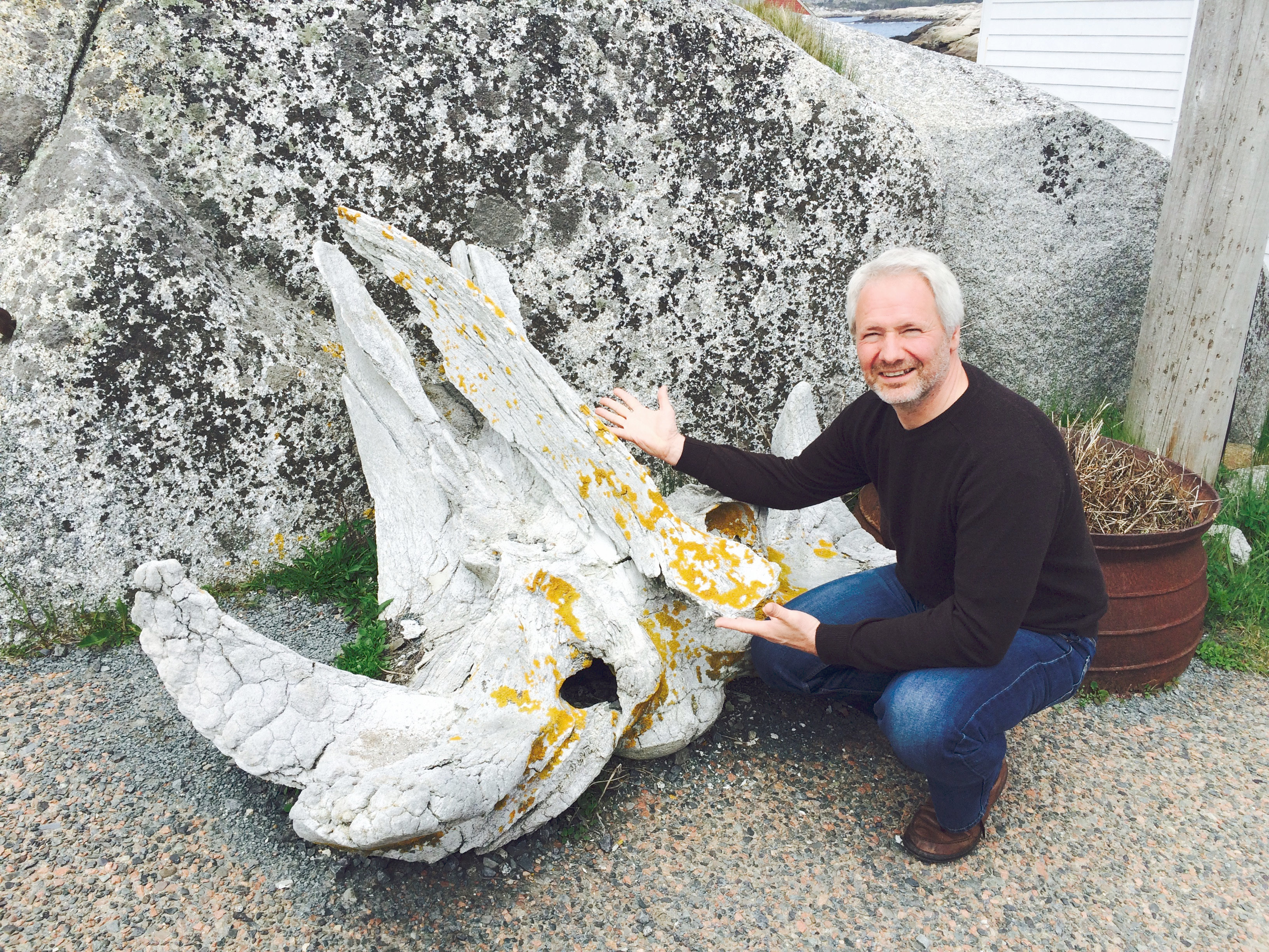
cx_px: 634
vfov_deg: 48.2
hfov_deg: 61.7
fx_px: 1063
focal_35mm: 29
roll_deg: +0.7
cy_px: 476
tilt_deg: -23.0
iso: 32
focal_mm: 4.15
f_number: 2.2
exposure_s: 1/1642
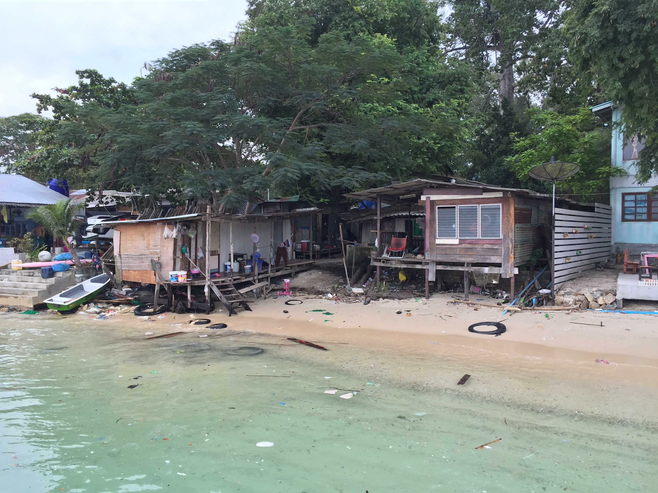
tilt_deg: -1.6
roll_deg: -0.8
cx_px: 329
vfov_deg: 48.2
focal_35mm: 29
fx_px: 551
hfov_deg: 61.7
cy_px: 246
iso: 32
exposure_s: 1/421
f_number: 2.2
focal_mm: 4.15
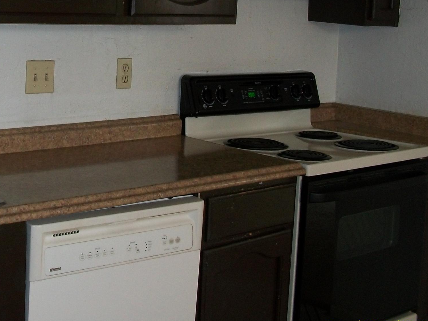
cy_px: 82
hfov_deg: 29.4
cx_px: 68
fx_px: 791
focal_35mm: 64
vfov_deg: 22.7
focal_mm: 5.7
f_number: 2.9
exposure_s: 1/30
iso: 80
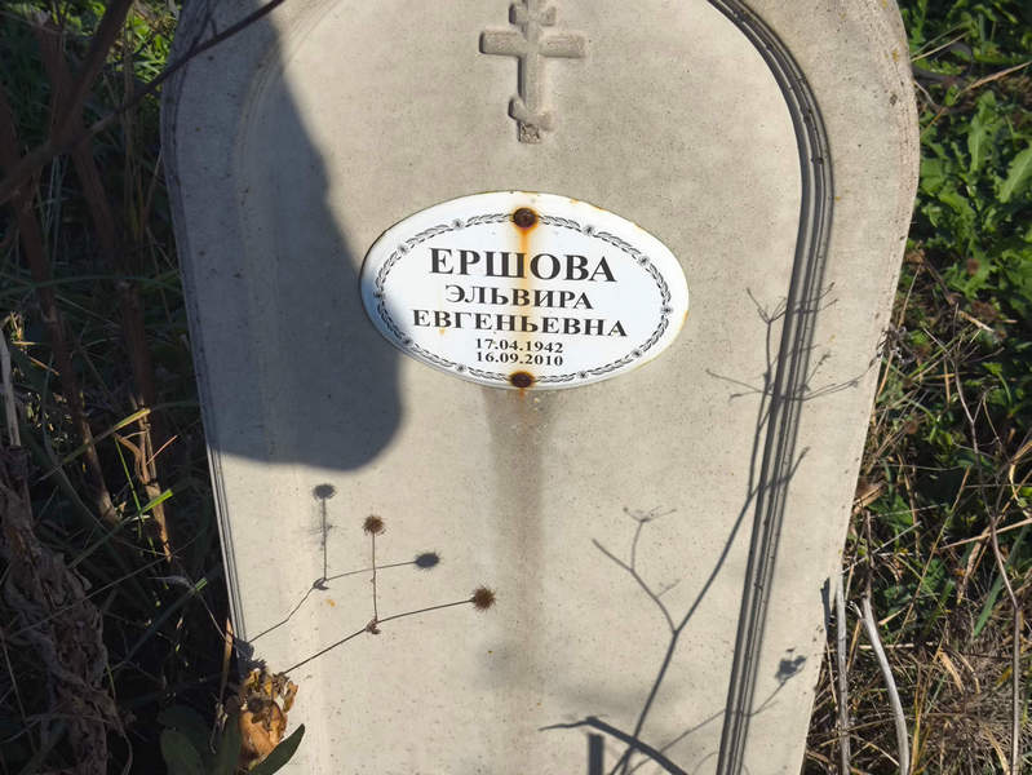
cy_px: 388
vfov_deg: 29.1
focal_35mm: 50
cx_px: 516
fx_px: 1491
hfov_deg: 38.2
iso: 50
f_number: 1.7
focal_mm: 4.71
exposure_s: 1/1544
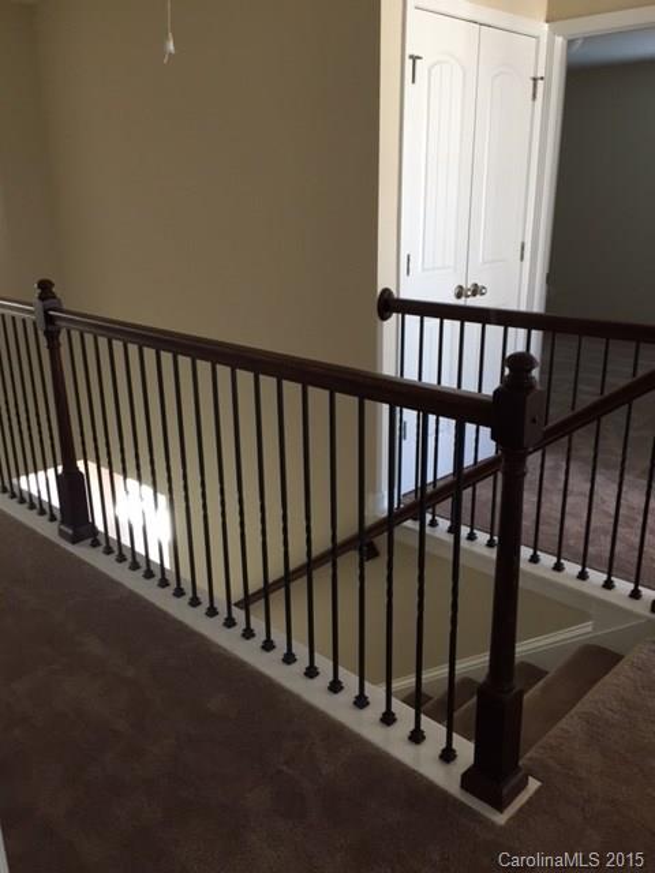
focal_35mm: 29
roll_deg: +0.5
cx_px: 328
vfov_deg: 61.7
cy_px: 436
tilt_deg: -17.0
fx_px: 732
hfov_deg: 48.2
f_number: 2.2
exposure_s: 1/30
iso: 80
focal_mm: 4.15
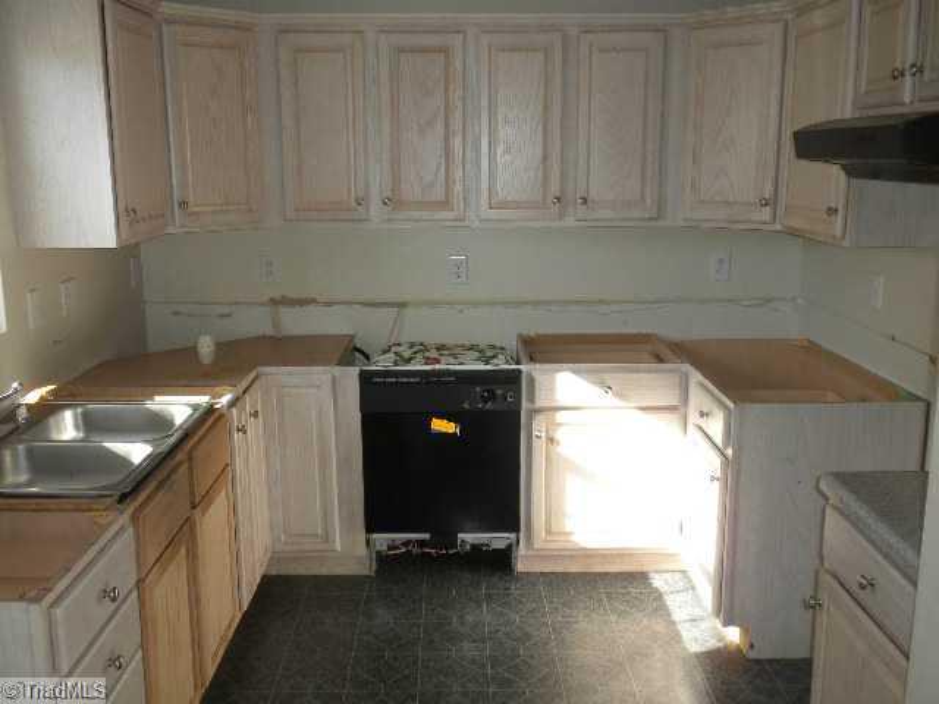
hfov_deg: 50.1
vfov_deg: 38.7
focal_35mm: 37
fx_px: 1004
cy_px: 352
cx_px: 470
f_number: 3.5
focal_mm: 6.6
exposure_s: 1/64.5
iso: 77
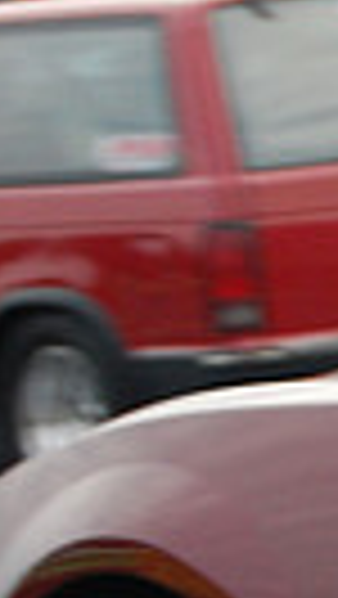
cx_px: 1298
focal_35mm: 377
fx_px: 6000
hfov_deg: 3.1
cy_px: 355
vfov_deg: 5.7
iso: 560
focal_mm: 55
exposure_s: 1/500
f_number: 5.6
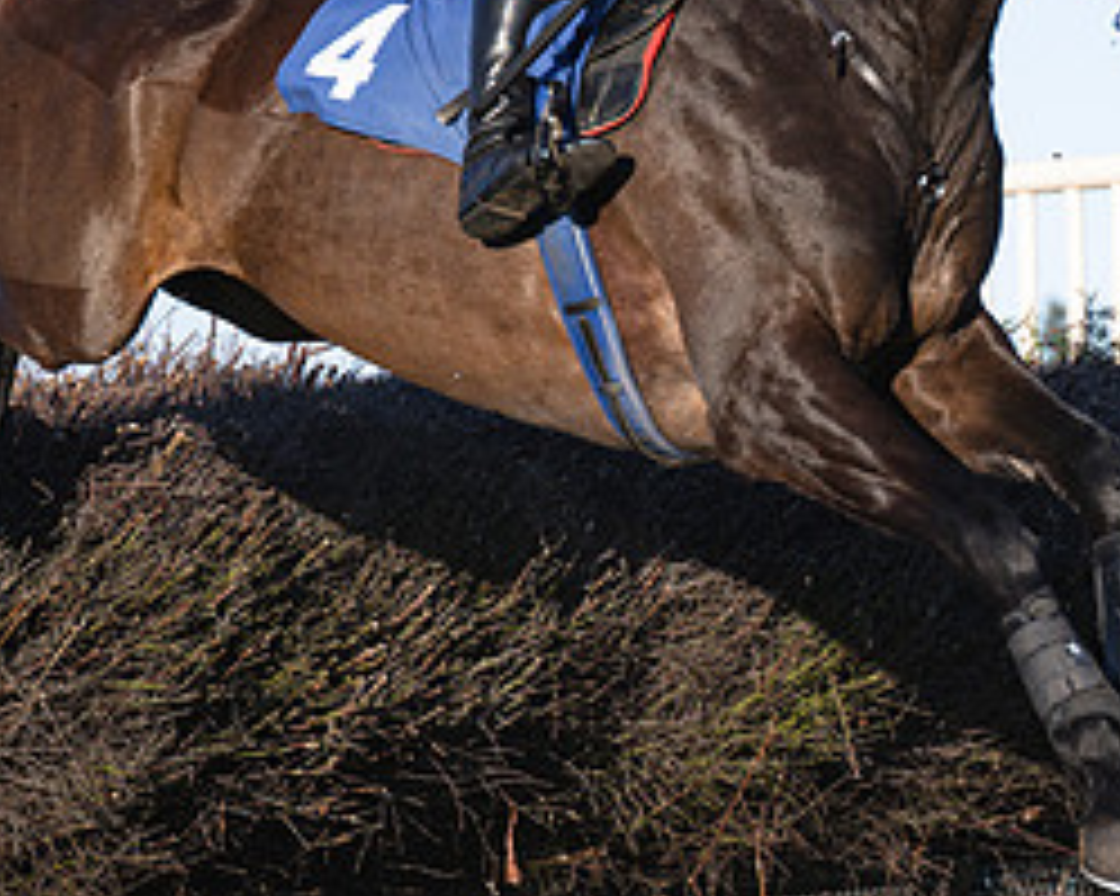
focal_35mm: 272
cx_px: 1073
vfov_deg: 5.7
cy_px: 445
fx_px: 9013
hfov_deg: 7.1
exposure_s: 1/2000
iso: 100
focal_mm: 70
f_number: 2.8
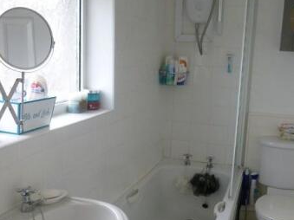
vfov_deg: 33.3
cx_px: 169
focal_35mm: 43
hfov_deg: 43.7
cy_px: 142
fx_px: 365
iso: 400
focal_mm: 4.5
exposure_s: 1/250
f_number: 3.1
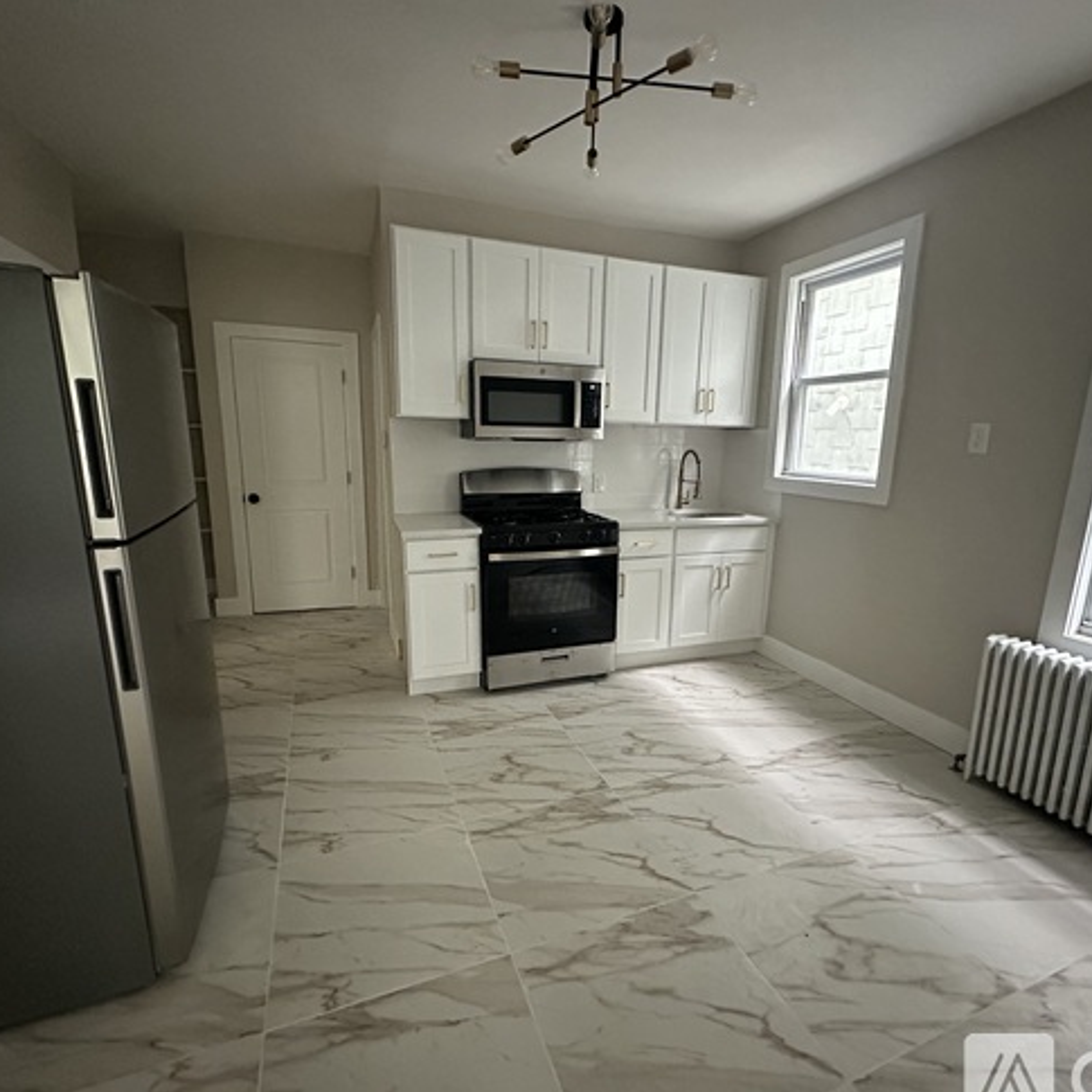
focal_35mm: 17
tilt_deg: -11.5
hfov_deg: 83.9
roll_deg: -2.0
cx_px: 578
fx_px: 607
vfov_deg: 83.9
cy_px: 561
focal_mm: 2.22
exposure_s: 1/60
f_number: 2.2
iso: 1000
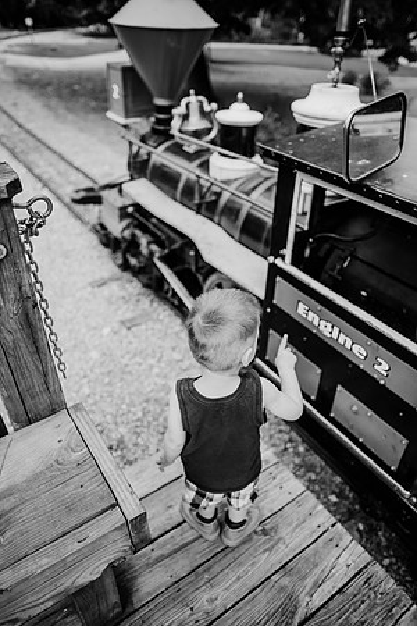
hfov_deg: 53.1
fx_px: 417
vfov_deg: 73.7
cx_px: 208
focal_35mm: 24
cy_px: 313
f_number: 2.2
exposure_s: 1/1250
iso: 200
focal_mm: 24
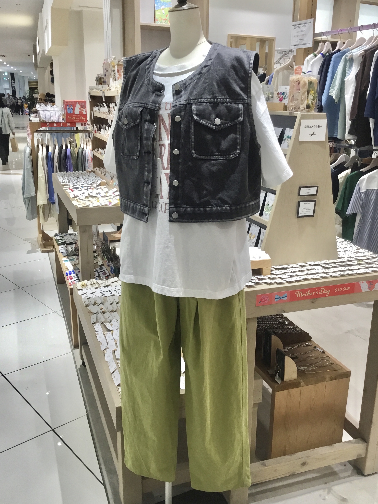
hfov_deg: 43.0
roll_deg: -0.8
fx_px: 480
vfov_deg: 55.3
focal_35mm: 33
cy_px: 249
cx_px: 187
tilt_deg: -17.3
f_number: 2.4
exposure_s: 1/40
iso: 32
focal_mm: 3.3
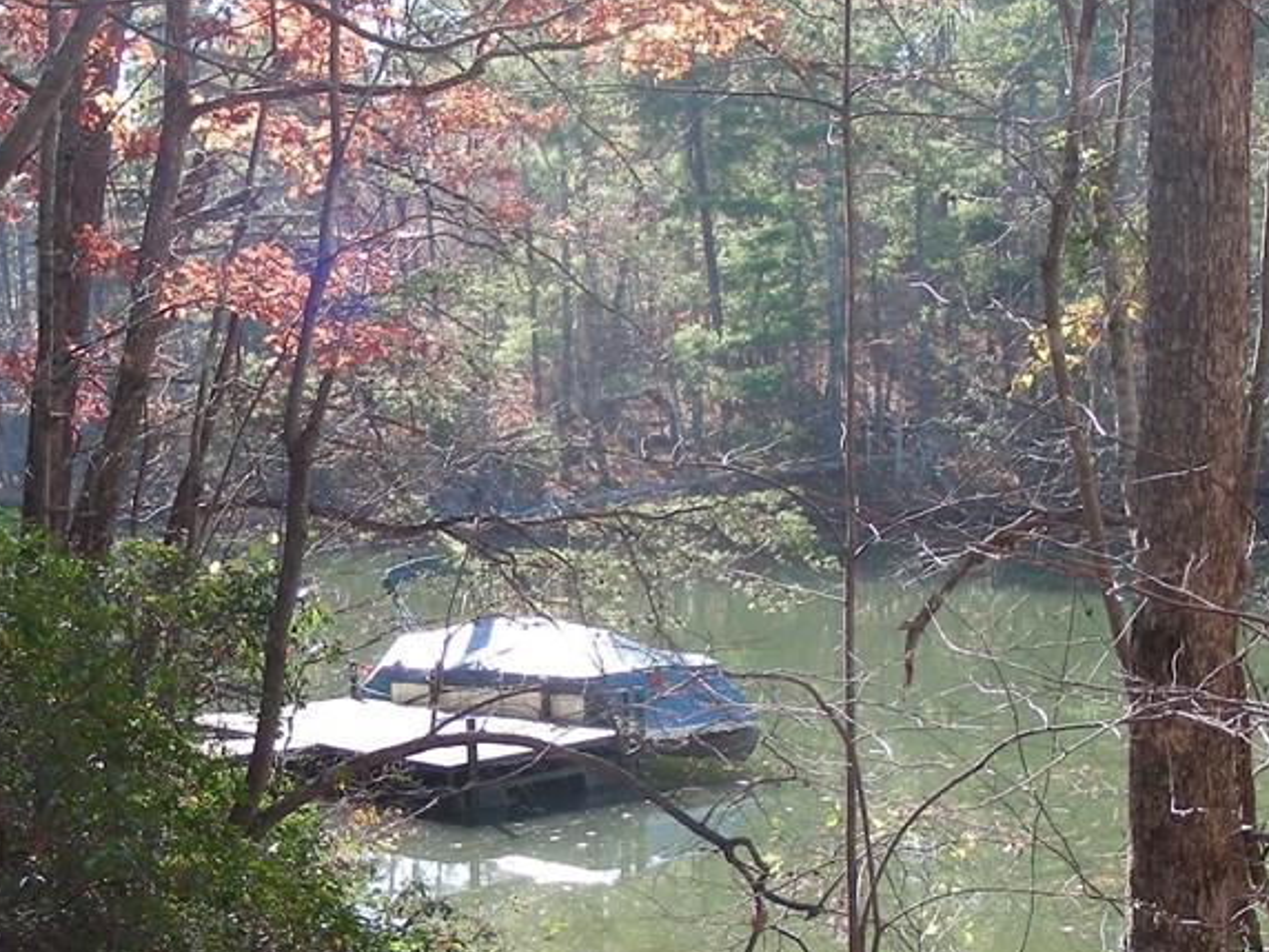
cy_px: 577
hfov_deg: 28.4
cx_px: 461
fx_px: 2493
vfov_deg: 21.6
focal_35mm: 68
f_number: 3.5
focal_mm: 6.3
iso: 50
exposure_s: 1/83
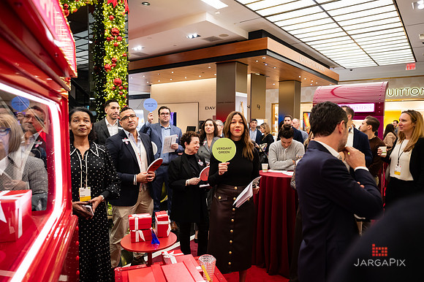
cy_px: 141
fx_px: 296
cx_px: 212
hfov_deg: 71.2
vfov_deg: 50.9
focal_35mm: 25
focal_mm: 24
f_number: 3.2
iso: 1250
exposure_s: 1/160
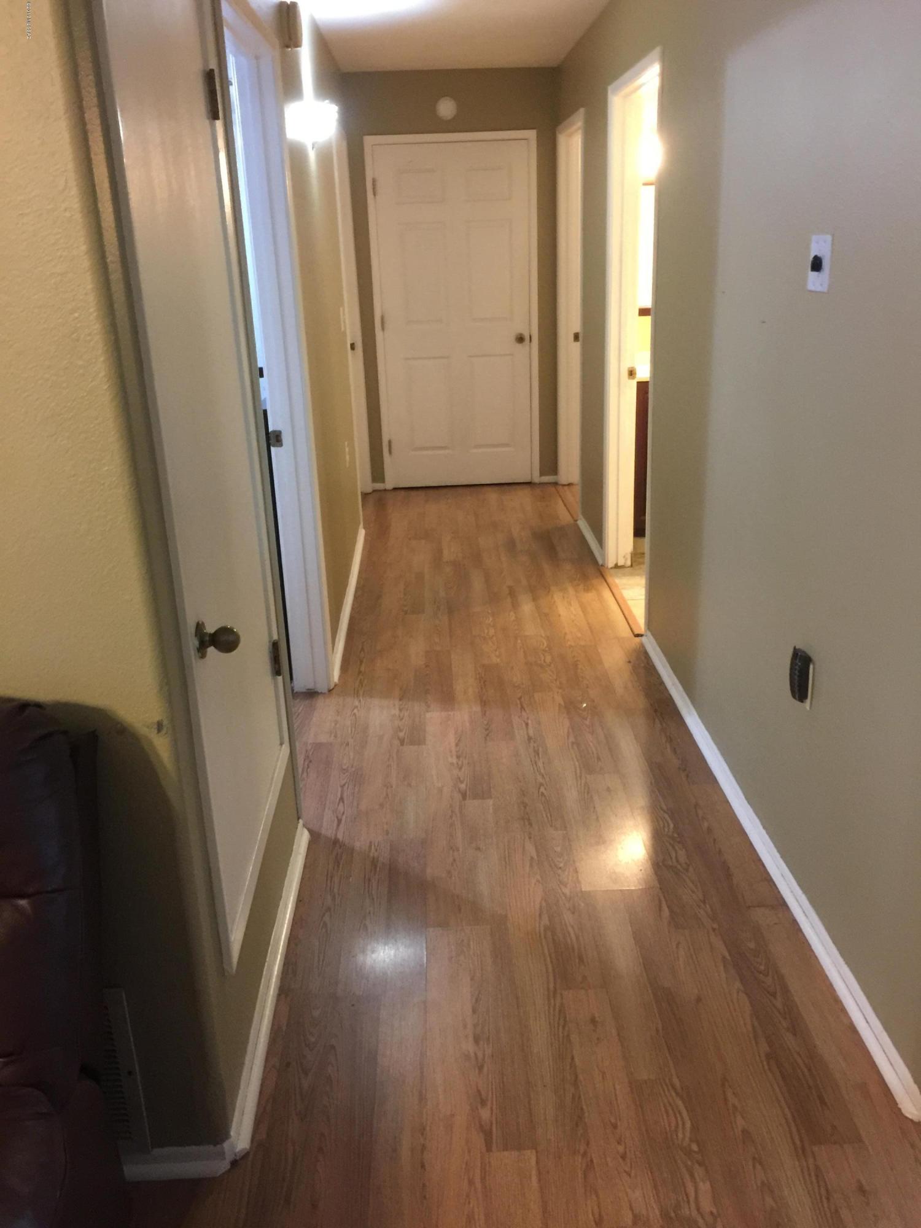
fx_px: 1029
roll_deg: +1.3
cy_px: 614
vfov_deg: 61.7
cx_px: 460
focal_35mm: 29
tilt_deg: -18.4
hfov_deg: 48.2
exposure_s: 1/10
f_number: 2.2
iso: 125
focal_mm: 4.15
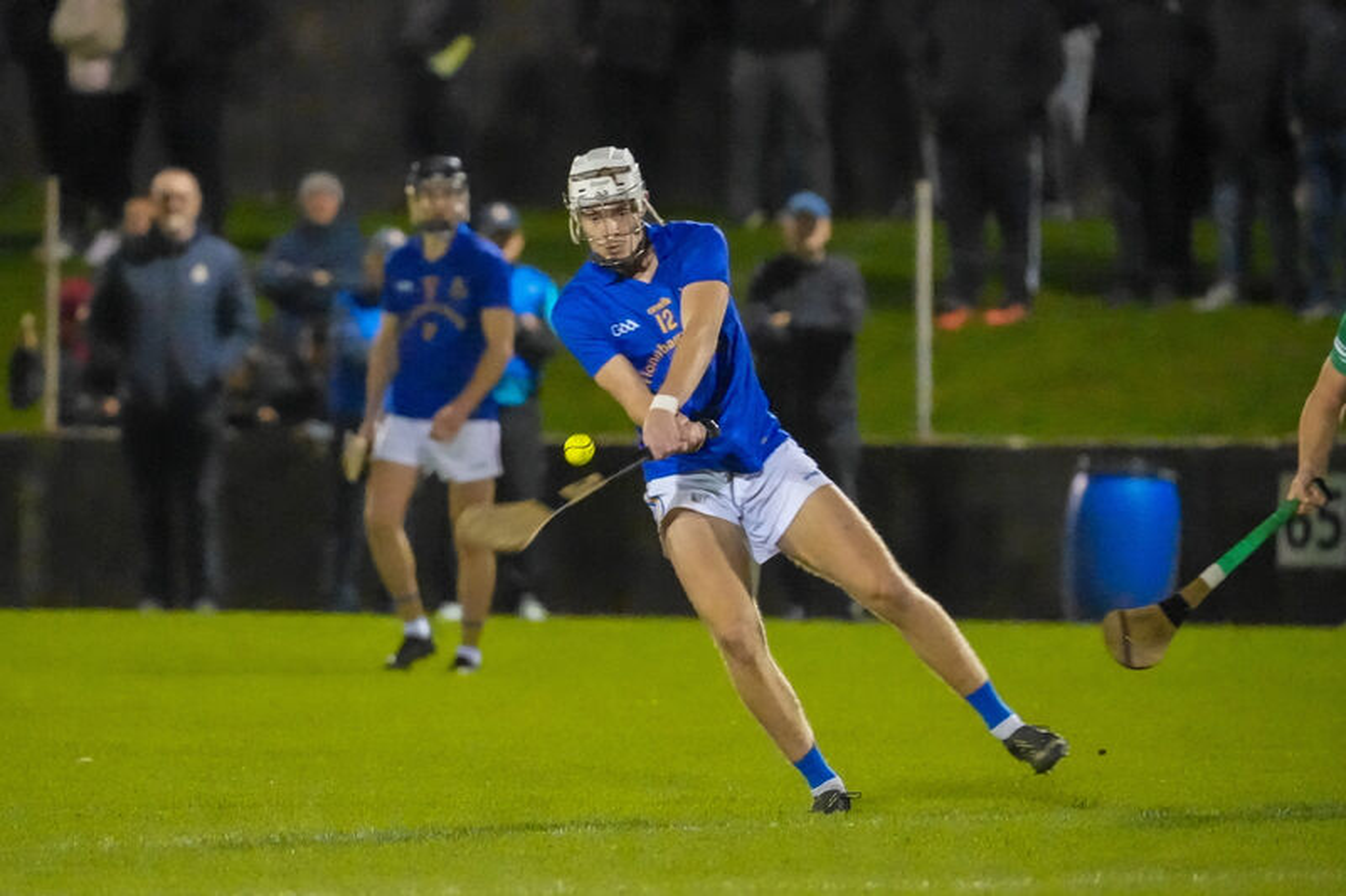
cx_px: 673
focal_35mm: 535
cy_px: 448
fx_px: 19998
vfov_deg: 2.6
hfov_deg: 3.9
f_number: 6.3
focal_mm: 535
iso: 51200
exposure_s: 1/500
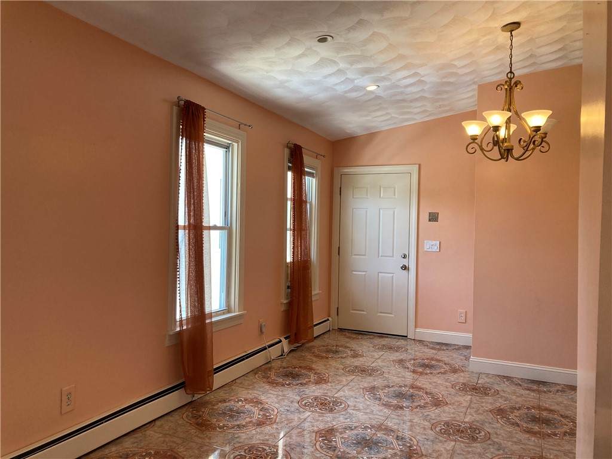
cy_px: 230
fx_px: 495
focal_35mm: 28
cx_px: 306
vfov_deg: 49.7
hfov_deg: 63.4
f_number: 1.8
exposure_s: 1/120
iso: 80
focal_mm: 3.99
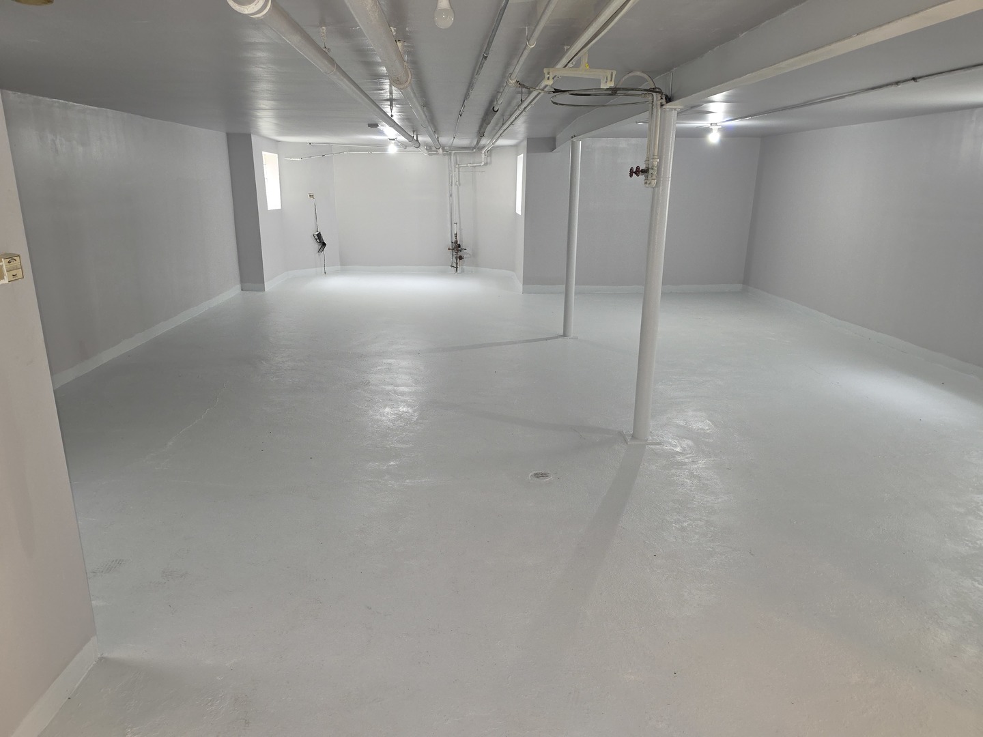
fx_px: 653
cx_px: 492
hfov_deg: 73.9
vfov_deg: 58.9
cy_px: 368
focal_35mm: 23
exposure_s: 1/20
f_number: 1.4
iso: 100
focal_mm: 6.5
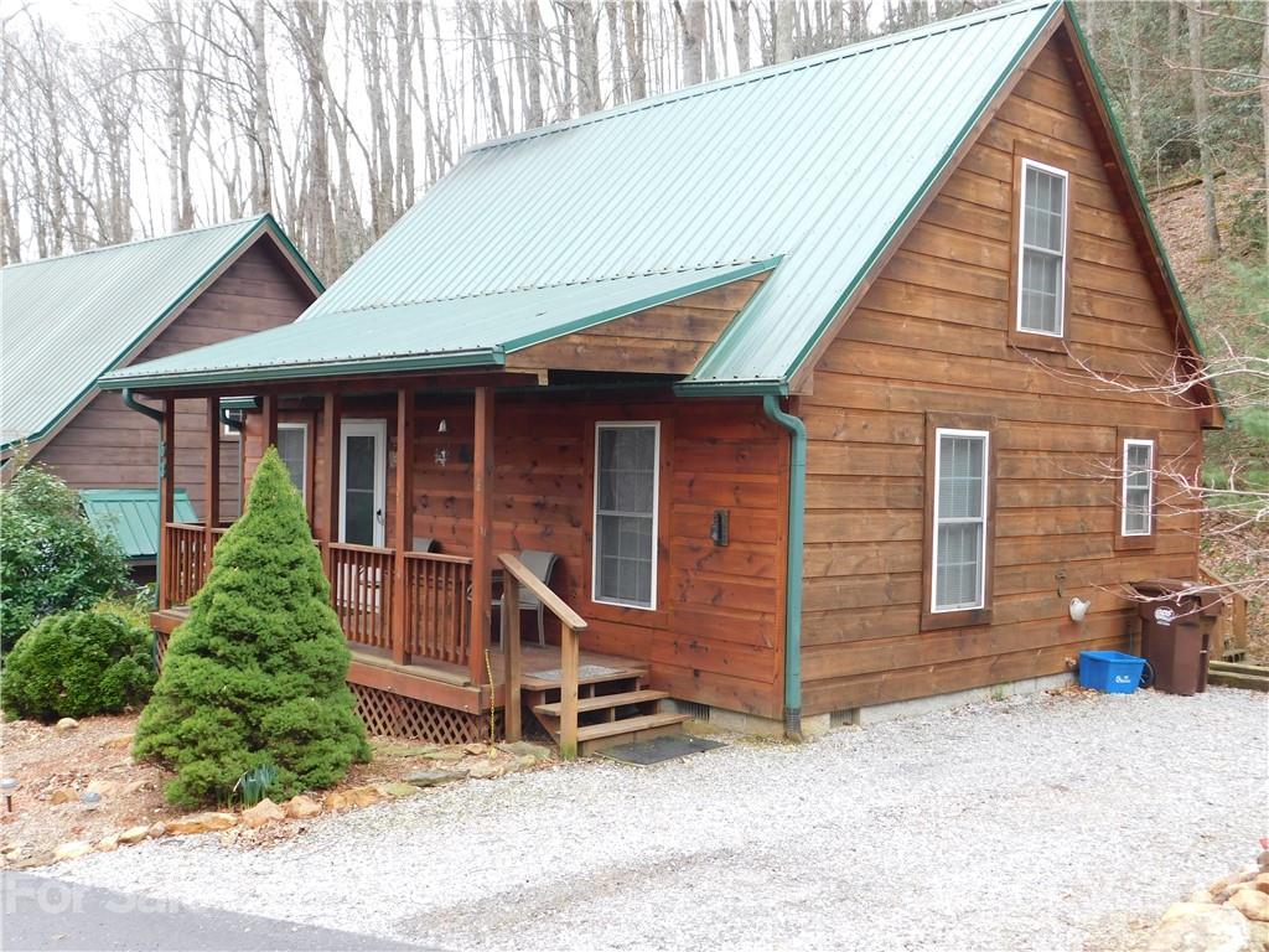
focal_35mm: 36
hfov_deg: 51.4
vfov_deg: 39.7
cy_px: 476
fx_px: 1320
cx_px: 634
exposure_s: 1/50
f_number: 3.5
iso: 125
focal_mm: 6.3
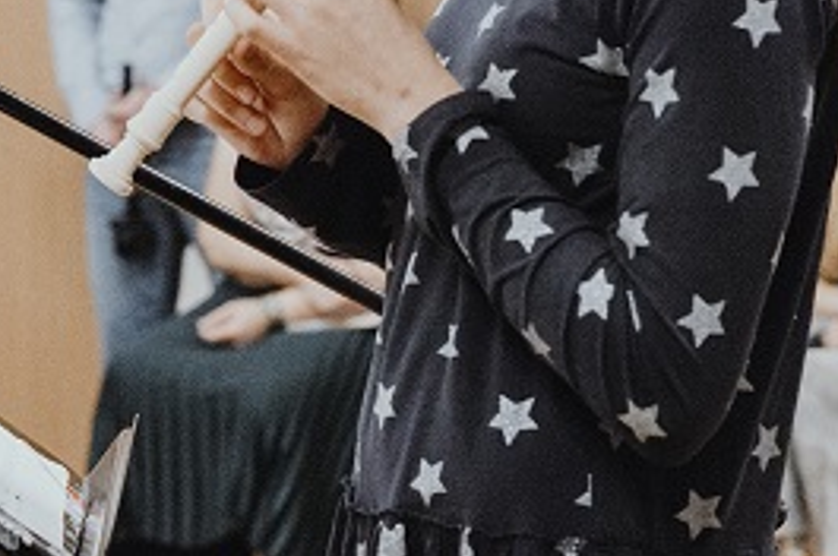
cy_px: 28
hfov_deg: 9.7
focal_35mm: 213
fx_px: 4952
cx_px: 349
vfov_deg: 6.4
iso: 6400
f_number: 6.3
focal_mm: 85
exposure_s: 1/100
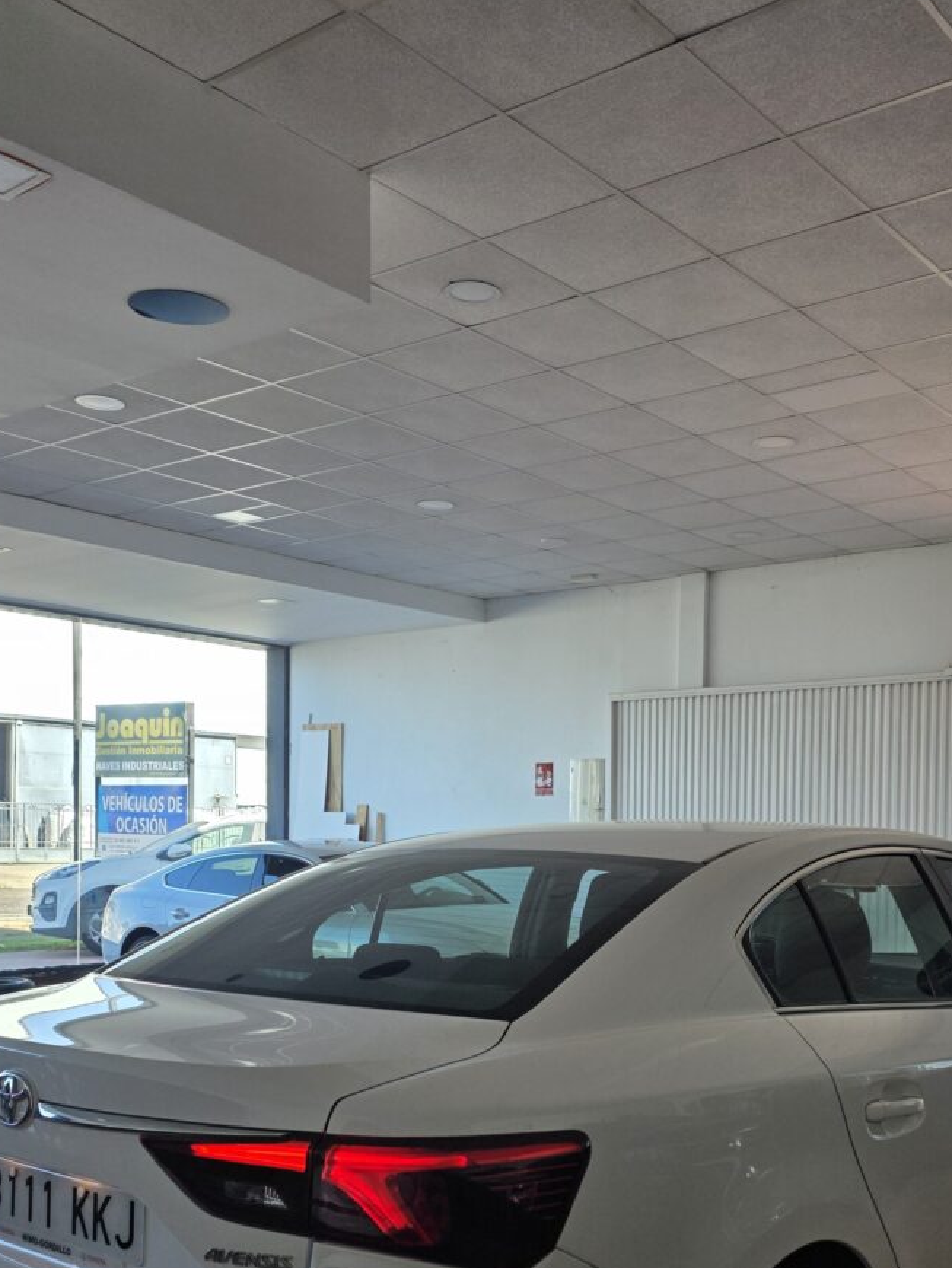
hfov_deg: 38.5
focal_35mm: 37
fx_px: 1356
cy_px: 864
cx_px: 583
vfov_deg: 49.1
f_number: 1.7
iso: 50
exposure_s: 1/359
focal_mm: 6.3
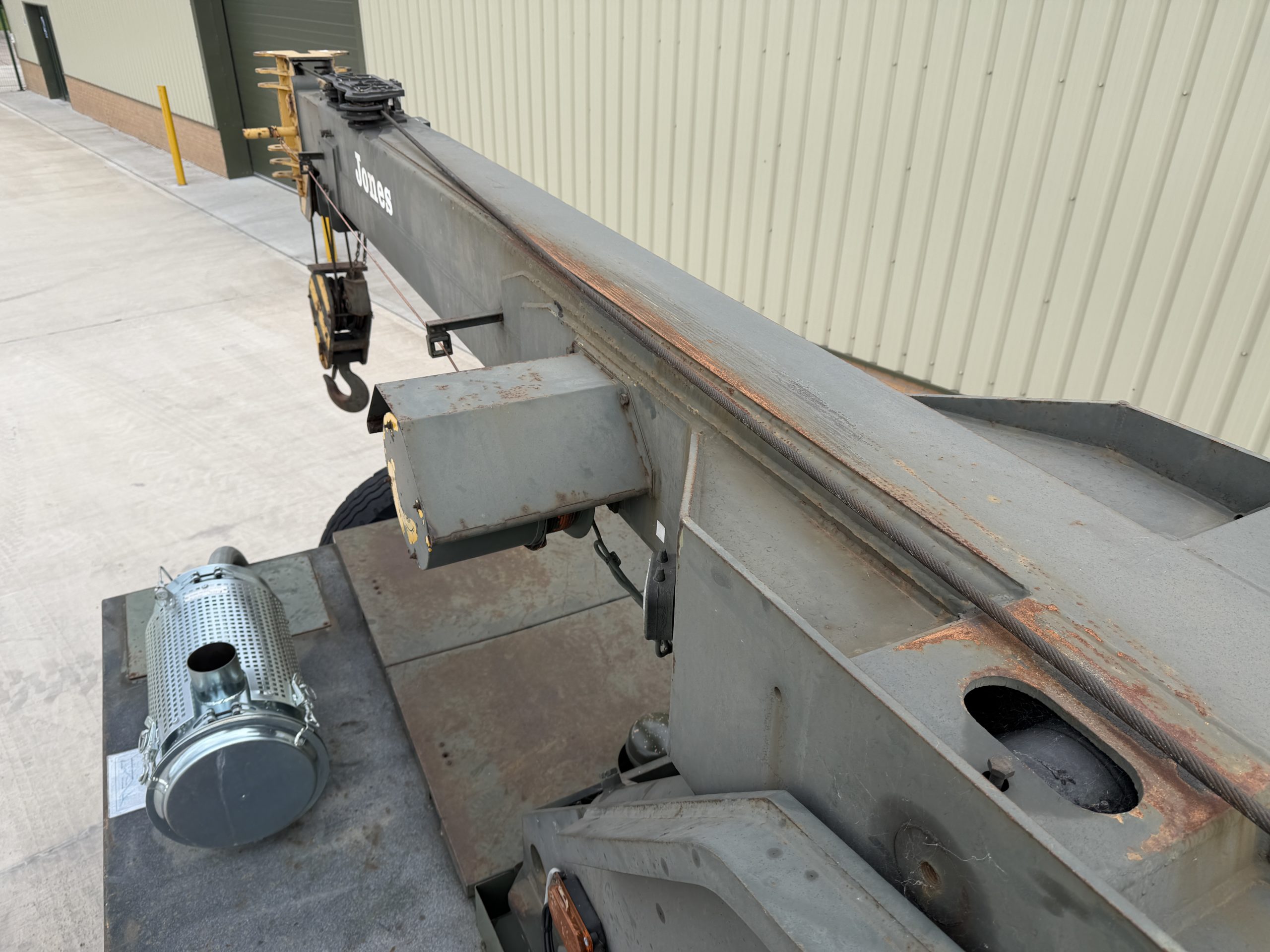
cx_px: 635
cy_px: 476
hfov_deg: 71.6
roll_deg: -0.2
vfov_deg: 56.8
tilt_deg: -29.6
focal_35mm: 24
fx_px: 881
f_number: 1.78
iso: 80
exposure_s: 1/1271
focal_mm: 6.76
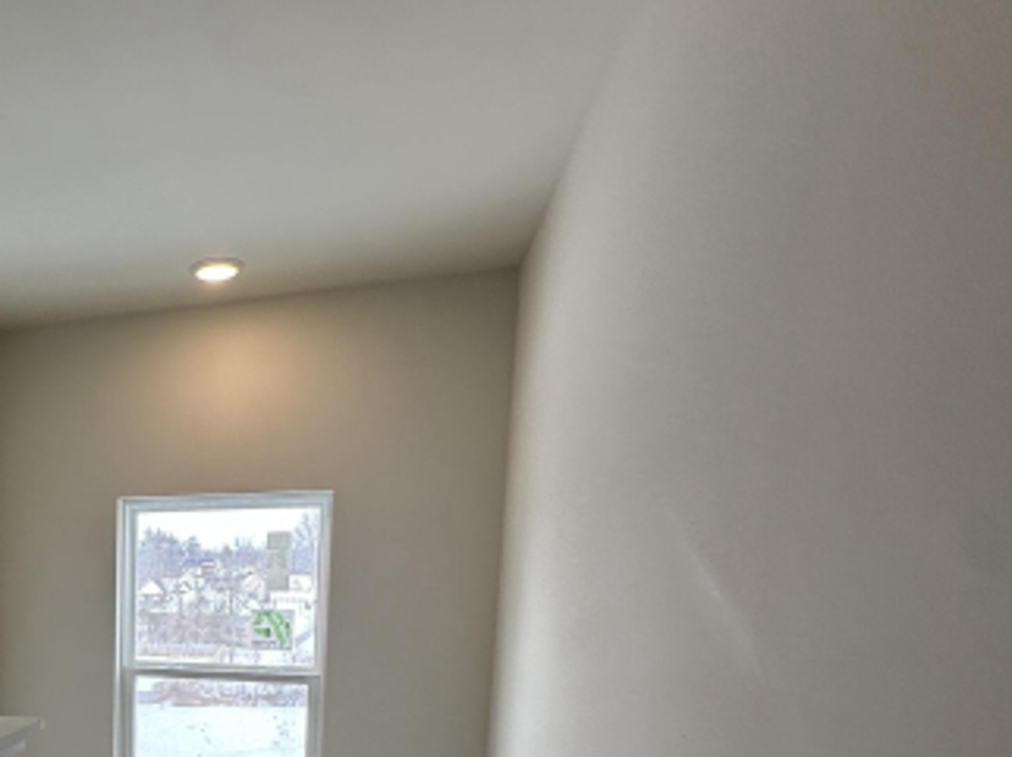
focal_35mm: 29
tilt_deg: -2.7
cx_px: 24
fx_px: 847
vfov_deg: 44.2
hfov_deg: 51.0
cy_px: 669
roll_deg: +0.5
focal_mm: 2.22
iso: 40
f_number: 2.2
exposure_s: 1/133
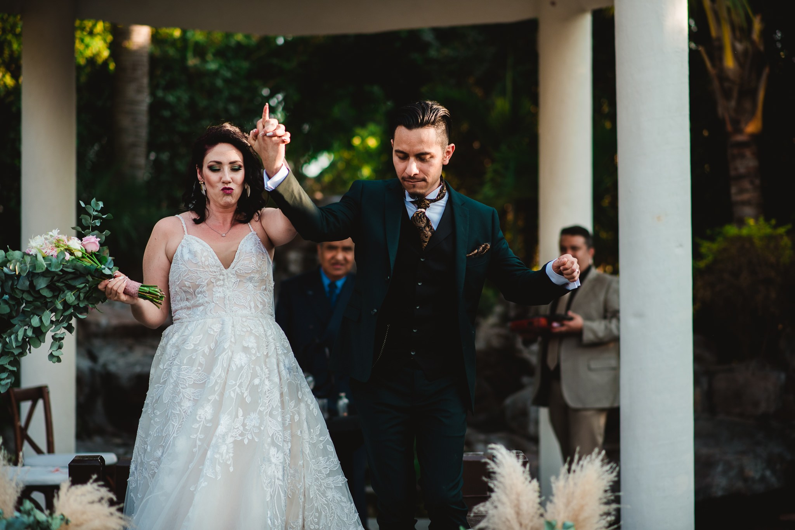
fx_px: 1878
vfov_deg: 16.1
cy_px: 265
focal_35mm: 85
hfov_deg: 23.9
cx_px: 398
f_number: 2.5
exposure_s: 1/800
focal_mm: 85
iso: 100
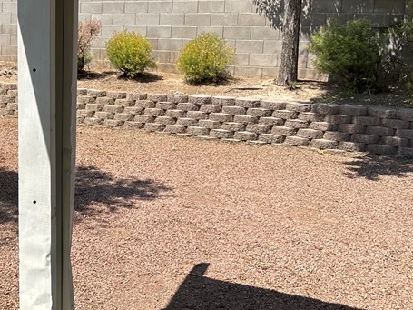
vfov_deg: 26.8
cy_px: 96
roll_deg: -1.1
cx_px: -9
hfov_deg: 32.4
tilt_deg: -6.6
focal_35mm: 54
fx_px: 644
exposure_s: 1/4762
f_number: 1.78
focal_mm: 6.86
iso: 80
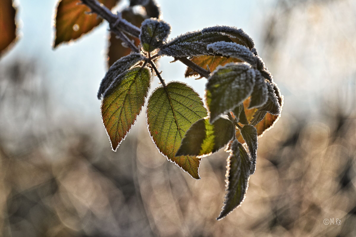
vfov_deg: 7.4
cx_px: 178
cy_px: 118
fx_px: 1828
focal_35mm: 185
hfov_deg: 11.1
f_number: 6.3
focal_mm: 185
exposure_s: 1/320
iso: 100
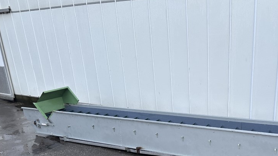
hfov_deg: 52.6
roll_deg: +1.6
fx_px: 273
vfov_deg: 30.9
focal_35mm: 37
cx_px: 193
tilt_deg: -17.7
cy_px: 132
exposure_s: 1/650
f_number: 1.78
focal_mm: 6.86
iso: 80
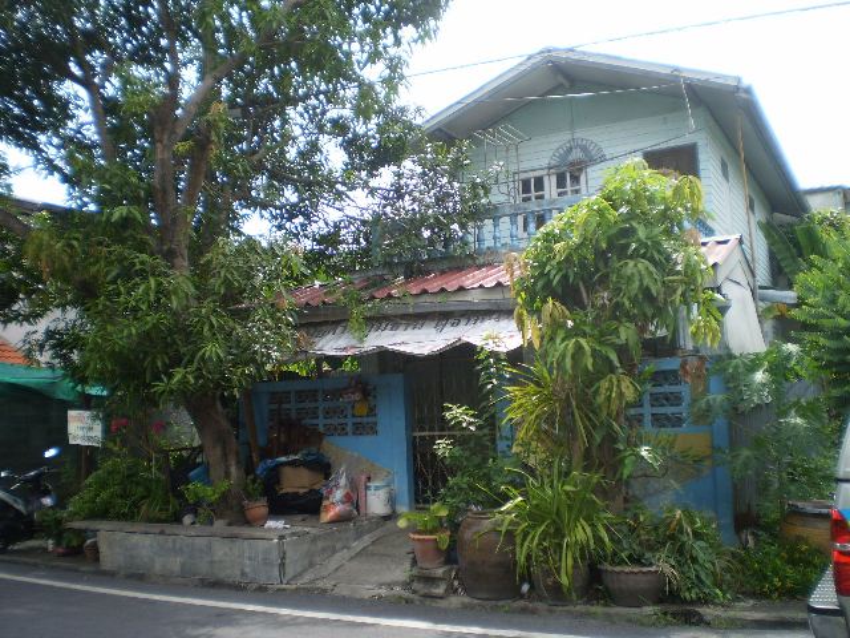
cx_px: 425
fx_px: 884
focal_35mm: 36
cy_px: 319
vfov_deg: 39.7
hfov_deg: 51.4
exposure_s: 1/400
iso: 64
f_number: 3.1
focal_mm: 6.3
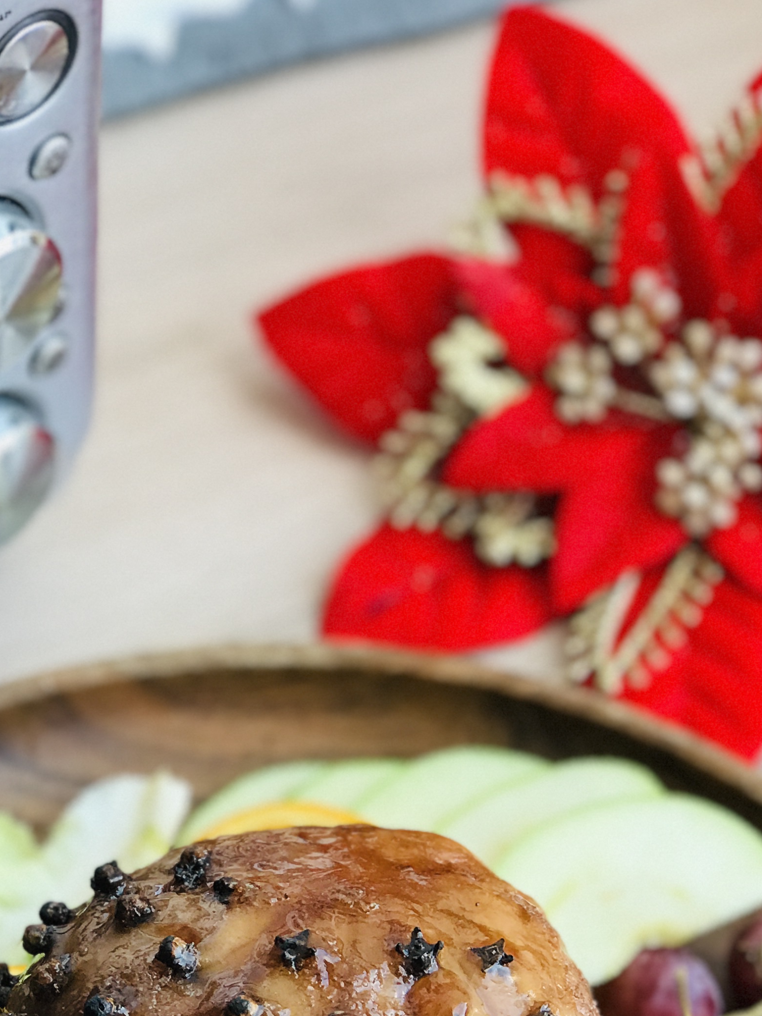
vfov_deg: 17.5
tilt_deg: -56.4
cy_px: 895
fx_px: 3257
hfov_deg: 13.3
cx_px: 120
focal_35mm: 111
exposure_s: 1/60
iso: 40
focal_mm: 6.6
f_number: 2.8
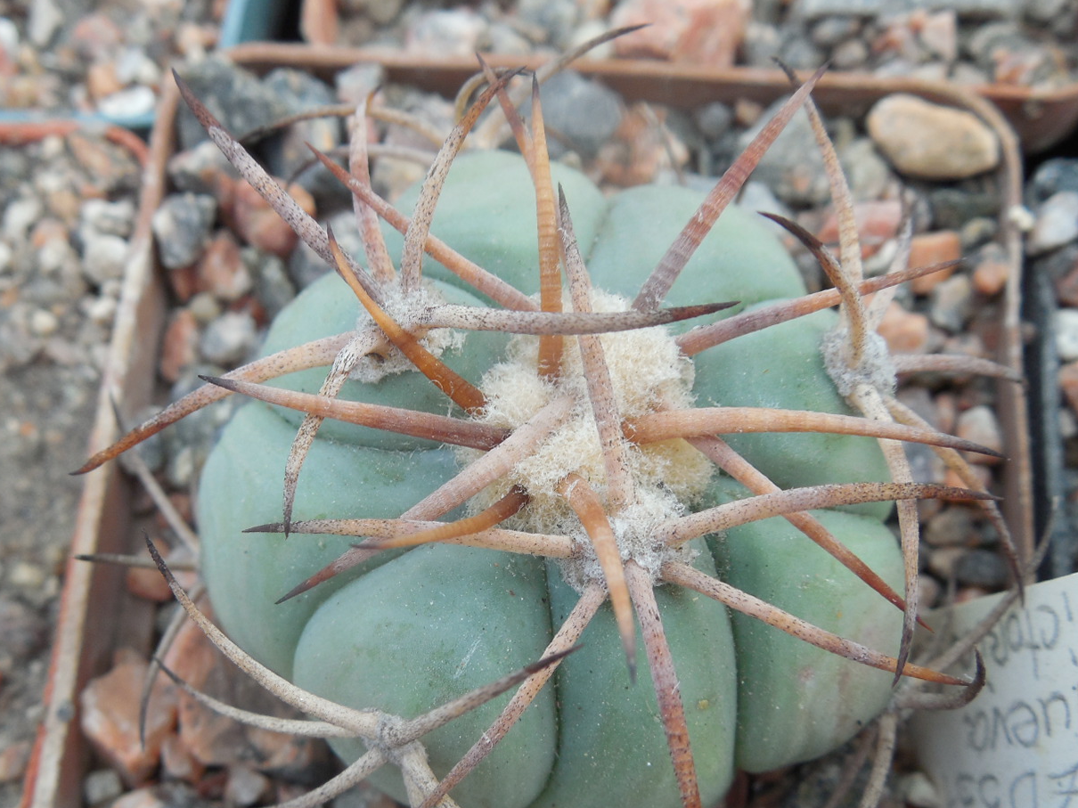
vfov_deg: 35.0
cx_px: 445
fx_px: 1277
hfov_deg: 45.6
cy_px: 474
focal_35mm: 41
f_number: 3.6
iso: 125
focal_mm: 5.6
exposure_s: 1/100
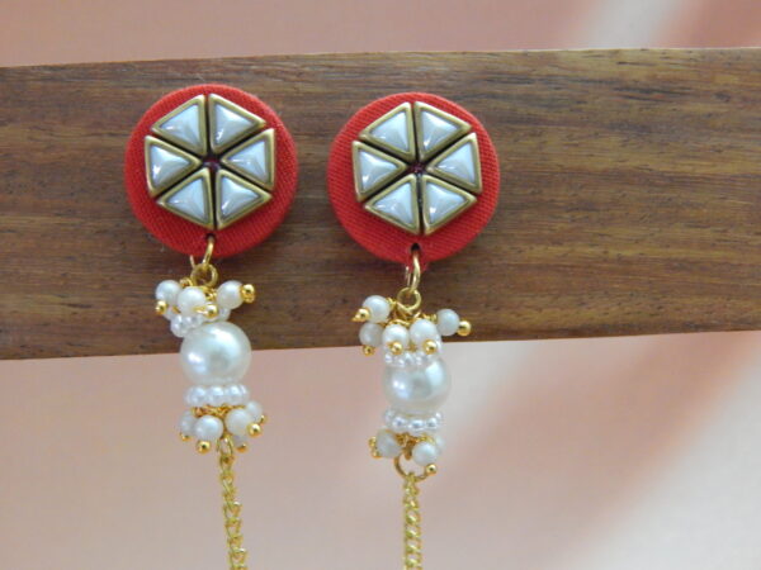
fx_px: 1055
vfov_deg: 30.3
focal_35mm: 48
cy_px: 285
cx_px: 380
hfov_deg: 39.7
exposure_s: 1/8
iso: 800
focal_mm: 8.6
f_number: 3.7
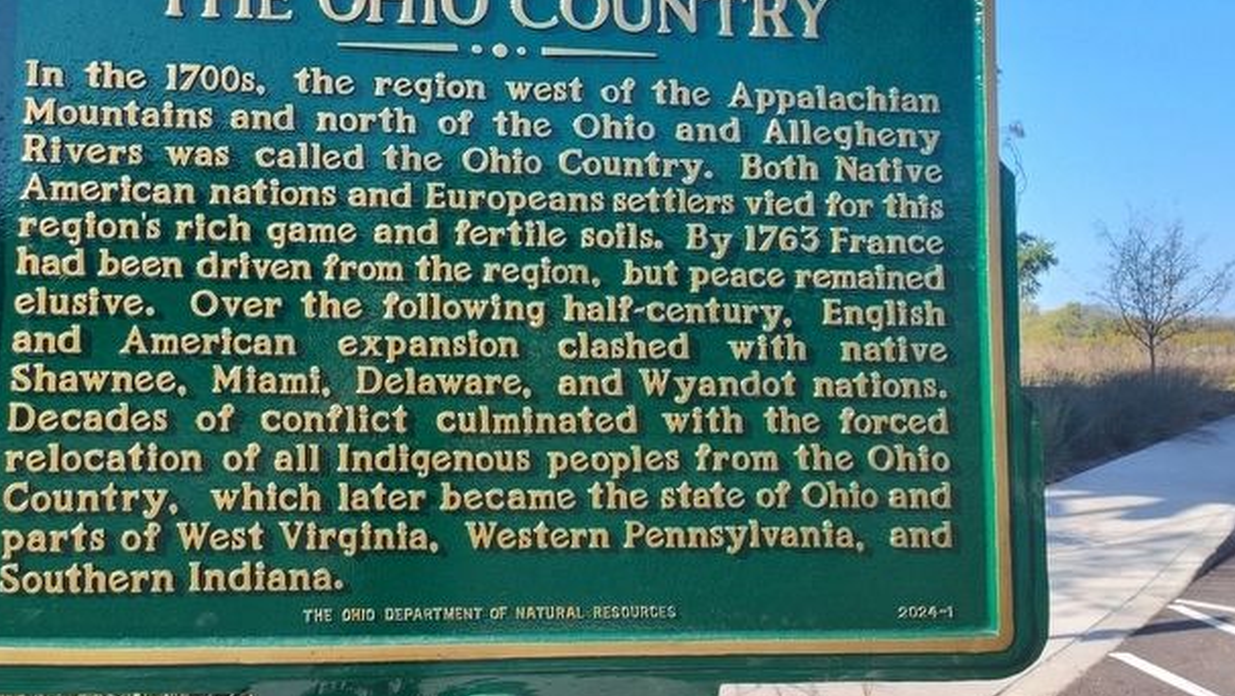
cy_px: 246
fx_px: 1081
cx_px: 503
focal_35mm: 33
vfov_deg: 35.4
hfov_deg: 59.0
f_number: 1.8
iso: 100
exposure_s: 1/912
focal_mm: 5.56
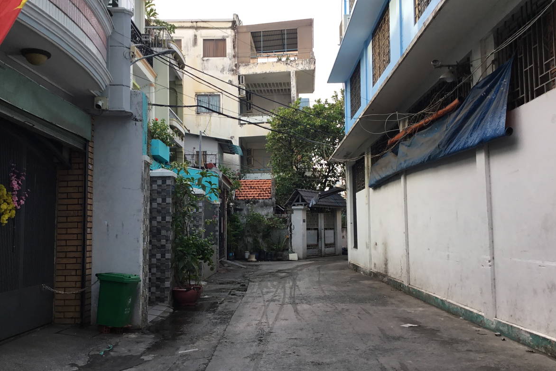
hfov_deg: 57.2
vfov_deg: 40.0
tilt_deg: +6.1
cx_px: 277
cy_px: 186
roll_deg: -0.3
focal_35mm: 33
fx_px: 510
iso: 25
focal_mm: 3.3
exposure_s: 1/186
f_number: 2.4
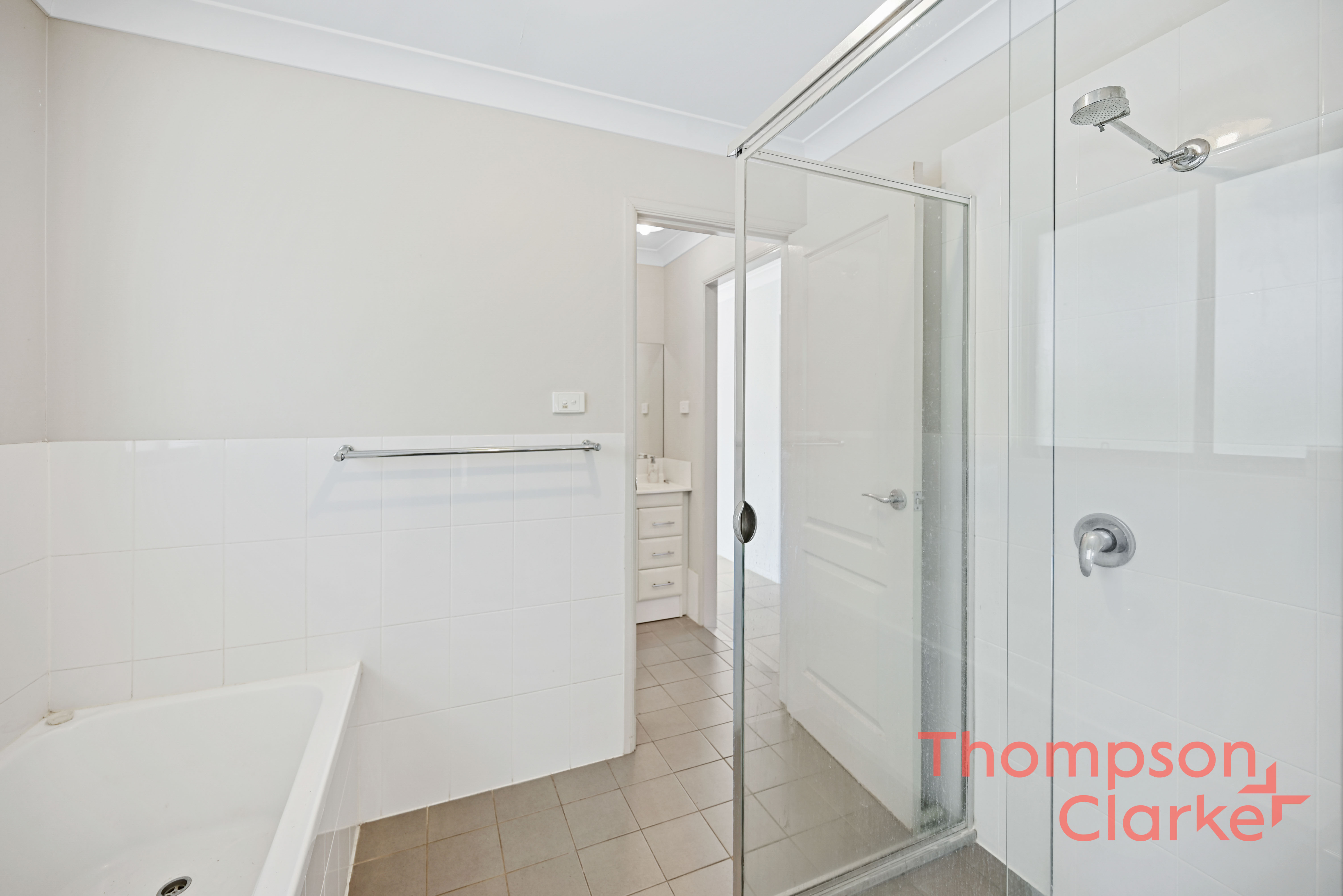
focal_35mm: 14
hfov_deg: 104.2
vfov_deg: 81.3
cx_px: 672
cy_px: 448
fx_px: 522
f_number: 4
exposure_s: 1/6
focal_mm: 14
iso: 100
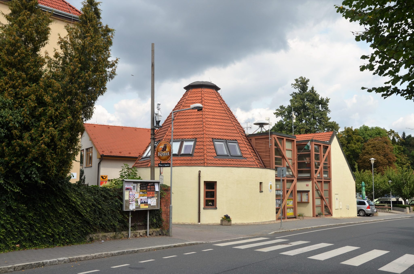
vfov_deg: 35.3
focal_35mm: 38
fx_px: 430
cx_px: 207
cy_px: 137
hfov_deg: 51.4
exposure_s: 1/250
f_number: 8
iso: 180
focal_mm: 25
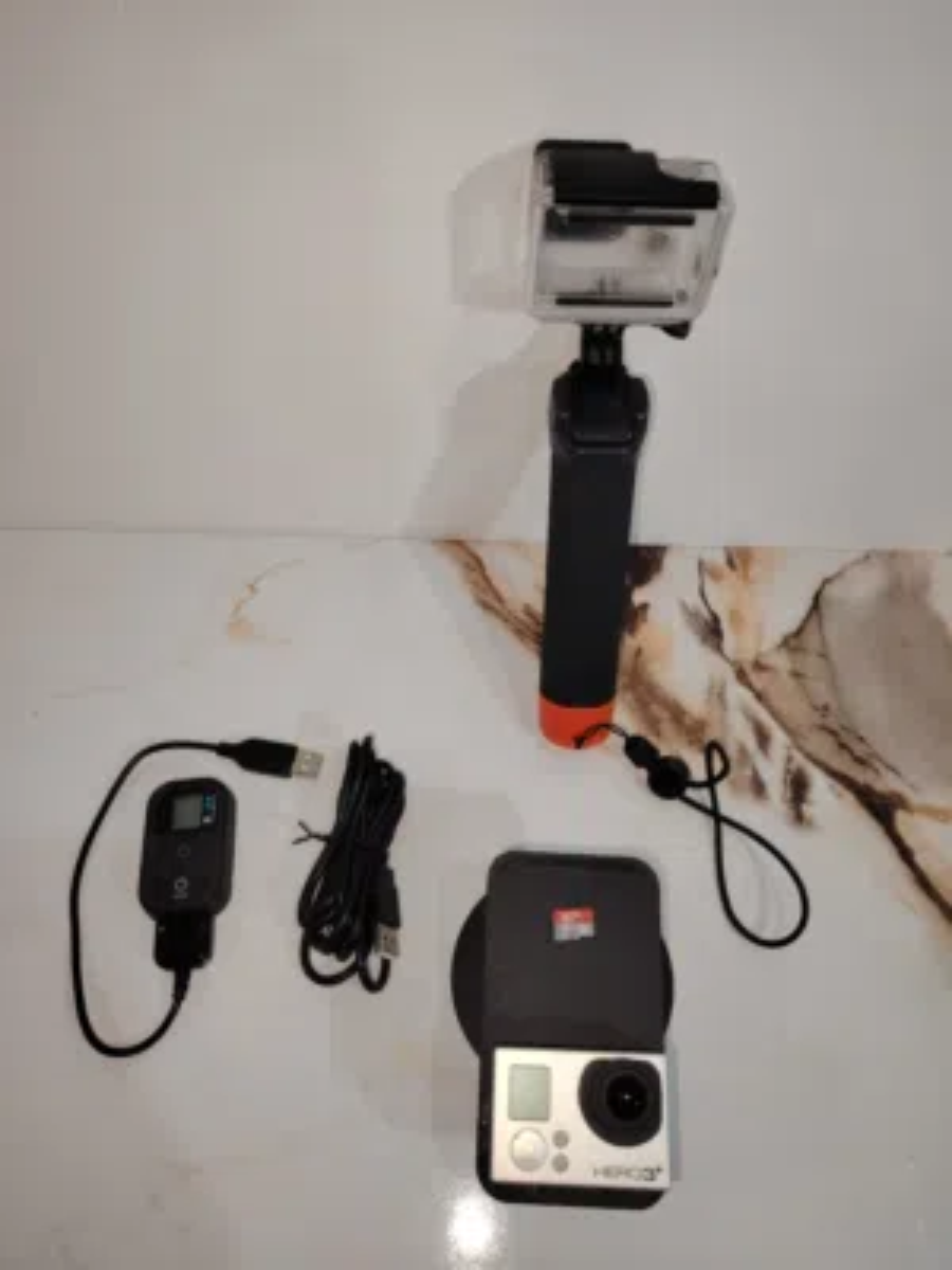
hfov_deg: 56.8
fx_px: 880
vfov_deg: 71.6
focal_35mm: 24
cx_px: 476
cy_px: 635
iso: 769
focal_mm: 5.25
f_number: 1.75
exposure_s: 1/33.3
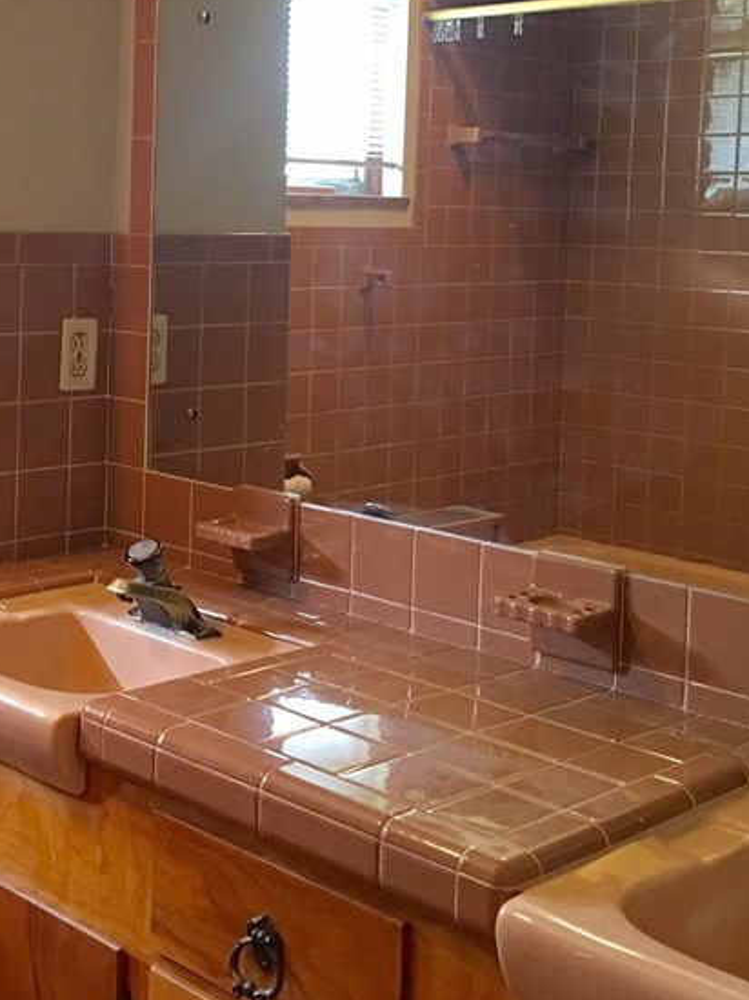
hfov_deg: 26.5
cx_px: 145
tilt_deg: -3.0
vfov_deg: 35.2
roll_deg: -2.3
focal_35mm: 54
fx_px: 1559
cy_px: 322
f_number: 2.2
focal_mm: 4.15
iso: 100
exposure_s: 1/15
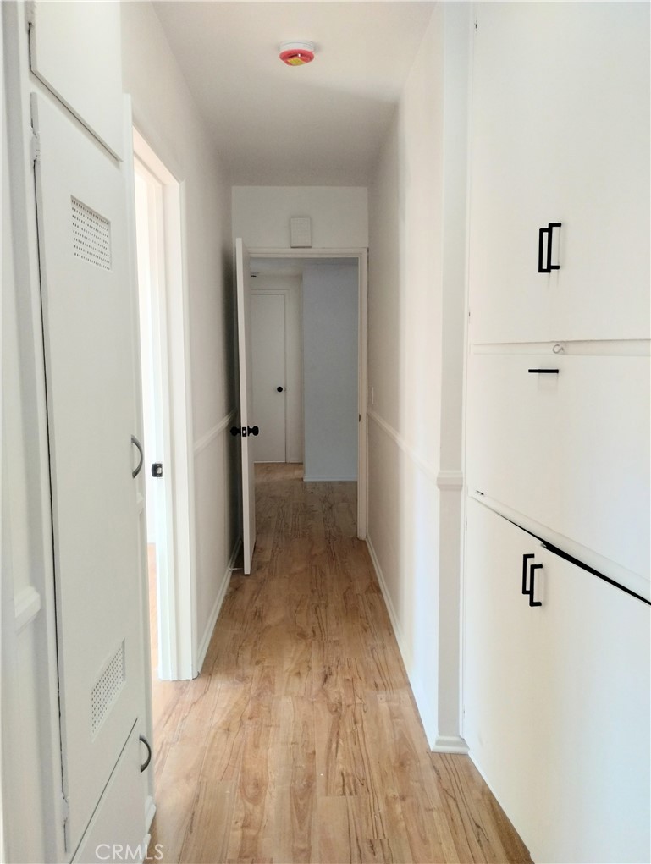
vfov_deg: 63.4
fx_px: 700
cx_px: 326
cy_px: 432
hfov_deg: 49.9
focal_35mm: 28
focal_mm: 4.27
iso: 528
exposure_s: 1/120
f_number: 1.8
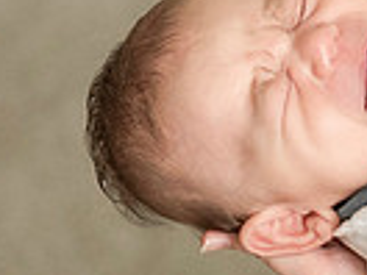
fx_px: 1569
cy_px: 121
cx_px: 545
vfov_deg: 10.0
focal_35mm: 148
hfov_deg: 12.7
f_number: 1.8
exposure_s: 1/160
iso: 800
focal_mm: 35
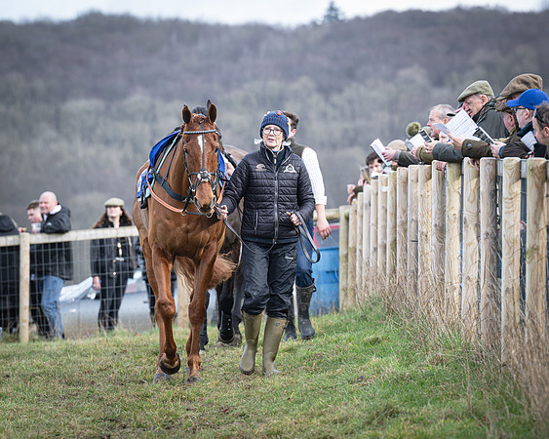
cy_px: 206
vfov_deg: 5.4
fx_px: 4623
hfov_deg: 6.8
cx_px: 296
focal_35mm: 285
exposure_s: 1/320
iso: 200
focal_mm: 200
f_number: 5
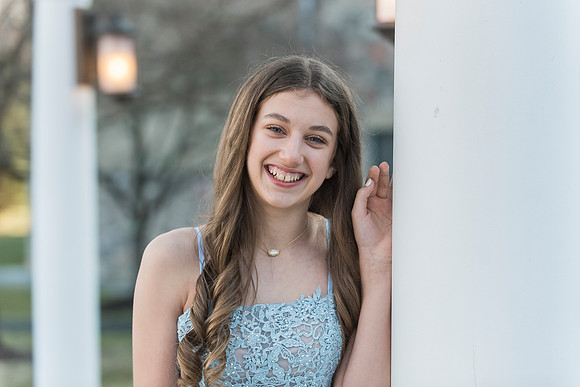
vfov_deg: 13.6
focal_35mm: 101
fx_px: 1624
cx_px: 298
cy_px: 188
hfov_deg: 20.2
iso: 800
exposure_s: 1/1250
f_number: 3.5
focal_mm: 98
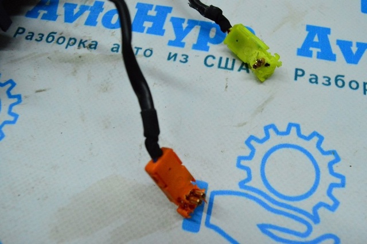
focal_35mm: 30
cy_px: 122
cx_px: 184
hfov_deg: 62.0
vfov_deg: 43.5
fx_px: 305
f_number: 6.3
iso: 6400
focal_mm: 20
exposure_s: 1/800
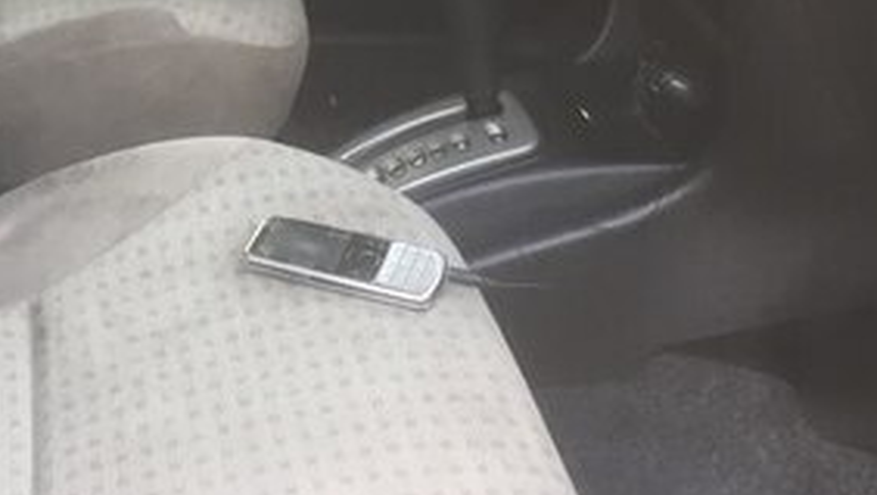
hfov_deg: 28.2
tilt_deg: -11.0
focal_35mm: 74
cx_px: 221
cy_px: -235
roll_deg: -4.2
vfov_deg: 15.2
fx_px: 1722
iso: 50
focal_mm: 4.15
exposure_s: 1/33
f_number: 2.2
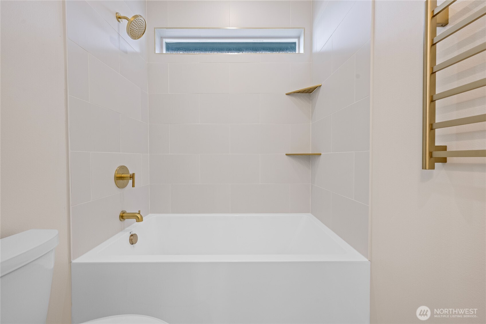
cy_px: 162
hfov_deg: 104.3
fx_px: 189
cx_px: 243
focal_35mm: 14
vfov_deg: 81.2
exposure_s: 1/10
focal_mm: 14
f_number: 8
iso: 400
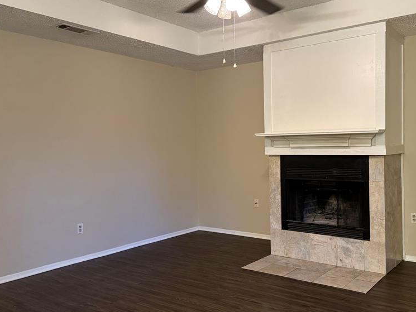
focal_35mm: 33
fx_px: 397
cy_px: 151
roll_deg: +0.9
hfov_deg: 54.9
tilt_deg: -1.7
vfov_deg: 43.0
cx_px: 253
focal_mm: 6.76
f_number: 1.78
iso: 400
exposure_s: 1/60
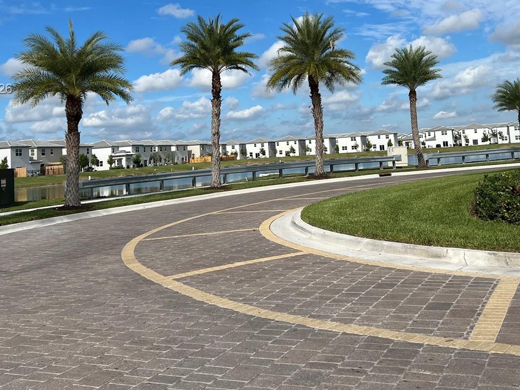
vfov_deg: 32.2
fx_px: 661
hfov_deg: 42.9
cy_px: 90
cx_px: 281
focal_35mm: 44
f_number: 1.5
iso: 50
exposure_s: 1/7463
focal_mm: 5.7
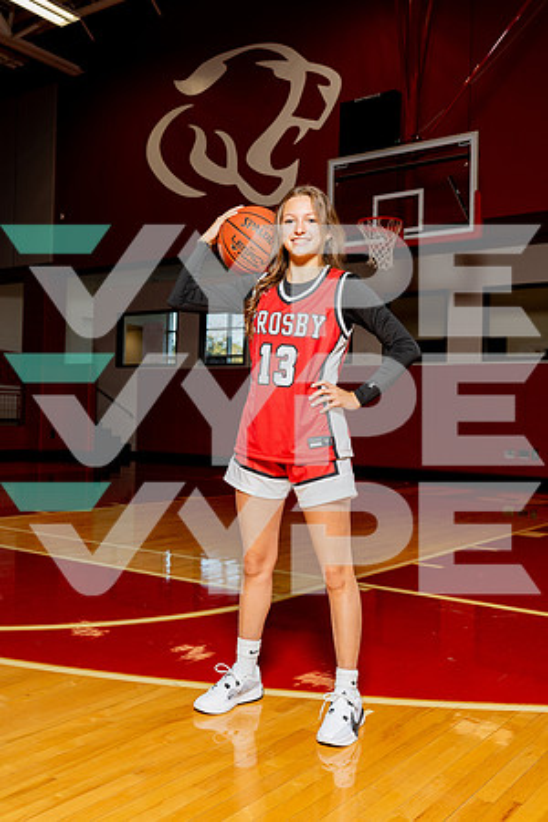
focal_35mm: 35
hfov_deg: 37.9
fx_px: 799
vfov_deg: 54.4
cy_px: 411
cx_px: 274
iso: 400
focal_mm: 35
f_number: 5.6
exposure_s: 1/250
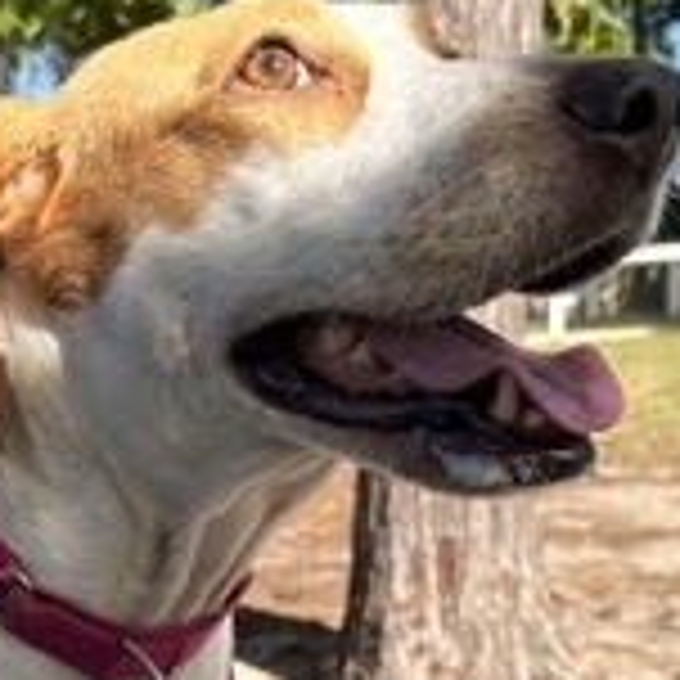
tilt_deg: -11.9
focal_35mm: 59
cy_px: 603
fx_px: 1311
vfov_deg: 28.1
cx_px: 214
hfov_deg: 28.8
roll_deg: +2.1
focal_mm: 6.76
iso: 80
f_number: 1.78
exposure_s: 1/2525
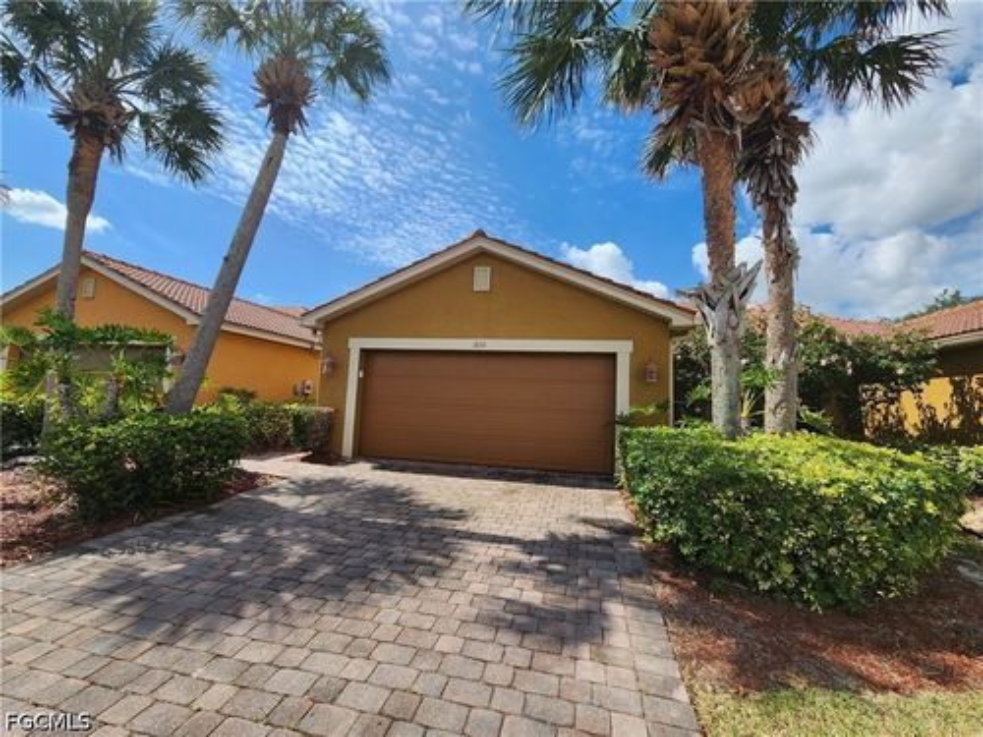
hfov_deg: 106.2
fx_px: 369
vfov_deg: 89.9
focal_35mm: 13
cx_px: 492
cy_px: 368
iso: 50
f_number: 2.2
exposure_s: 1/2082
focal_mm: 2.2
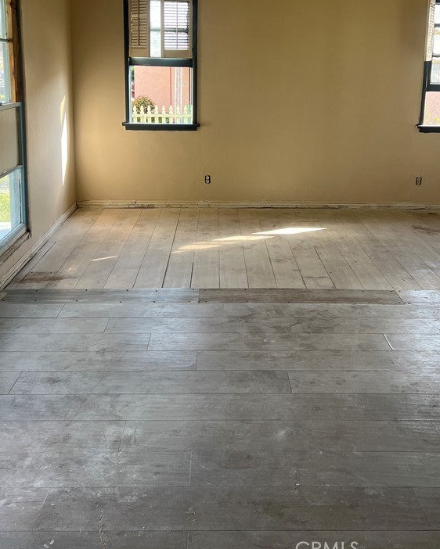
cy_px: 160
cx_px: 229
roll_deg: -0.7
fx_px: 602
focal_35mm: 37
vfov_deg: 47.8
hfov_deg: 40.1
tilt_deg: -8.2
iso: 50
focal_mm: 5.7
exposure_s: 1/219
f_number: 1.5
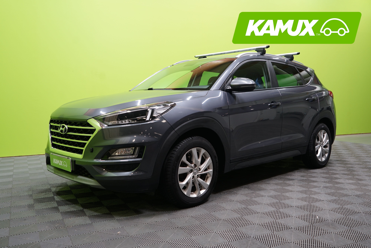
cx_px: 186
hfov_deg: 58.7
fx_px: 330
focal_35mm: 32
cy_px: 124
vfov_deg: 41.1
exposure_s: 1/25
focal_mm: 32
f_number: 4.5
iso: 320
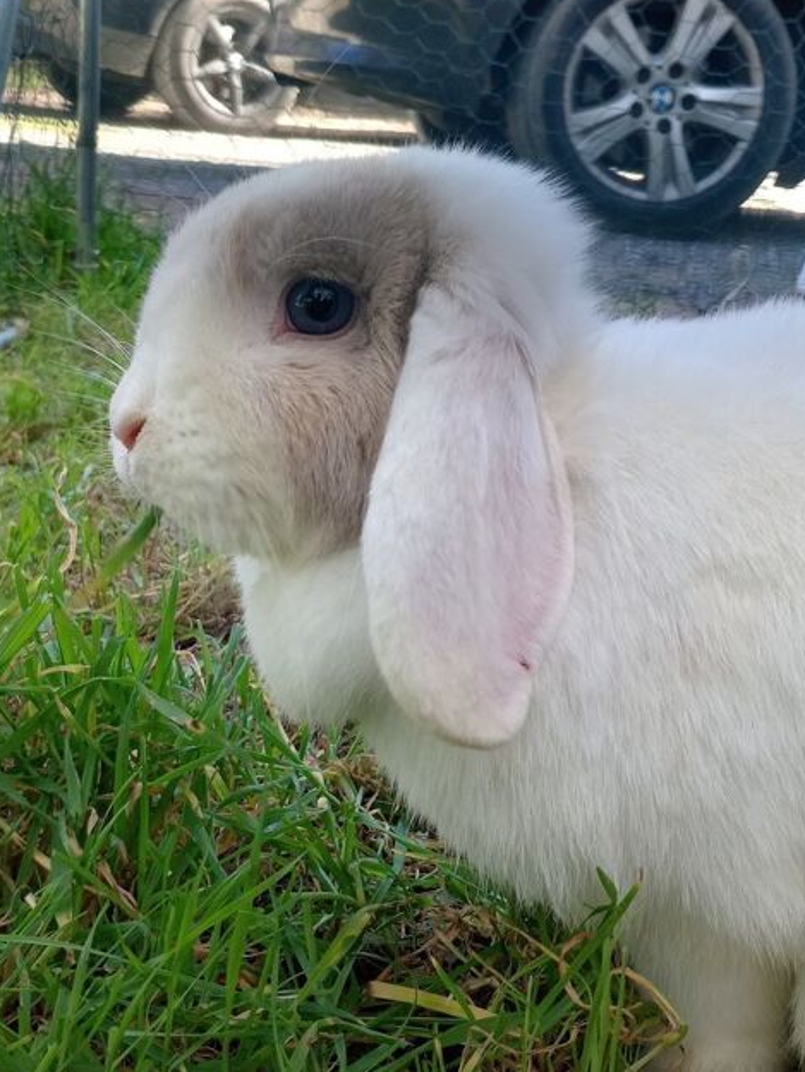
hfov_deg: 32.9
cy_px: 527
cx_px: 405
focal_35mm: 44
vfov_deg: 42.9
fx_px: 1364
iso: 224
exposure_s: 1/100
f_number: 1.8
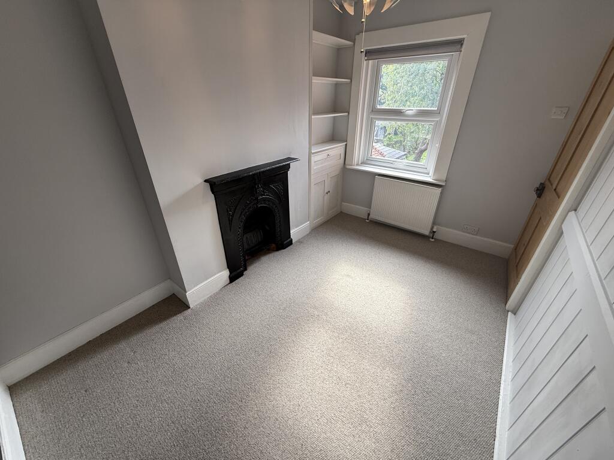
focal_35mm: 14
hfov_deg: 102.1
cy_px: 230
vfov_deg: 85.7
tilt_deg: -28.0
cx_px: 307
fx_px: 248
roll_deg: +0.3
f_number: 2.2
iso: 80
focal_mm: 2.22
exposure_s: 1/99
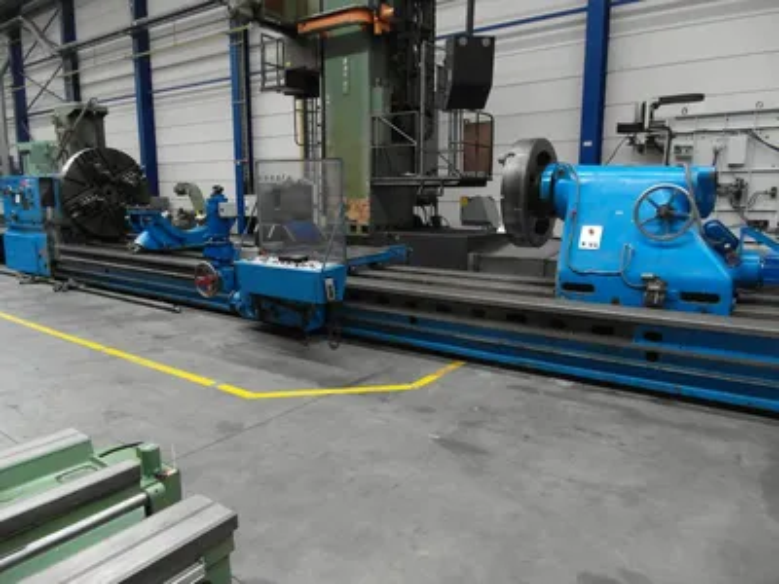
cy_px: 292
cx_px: 390
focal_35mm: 23
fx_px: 518
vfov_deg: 58.9
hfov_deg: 73.9
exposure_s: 1/45
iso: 640
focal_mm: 4.1
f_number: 2.8
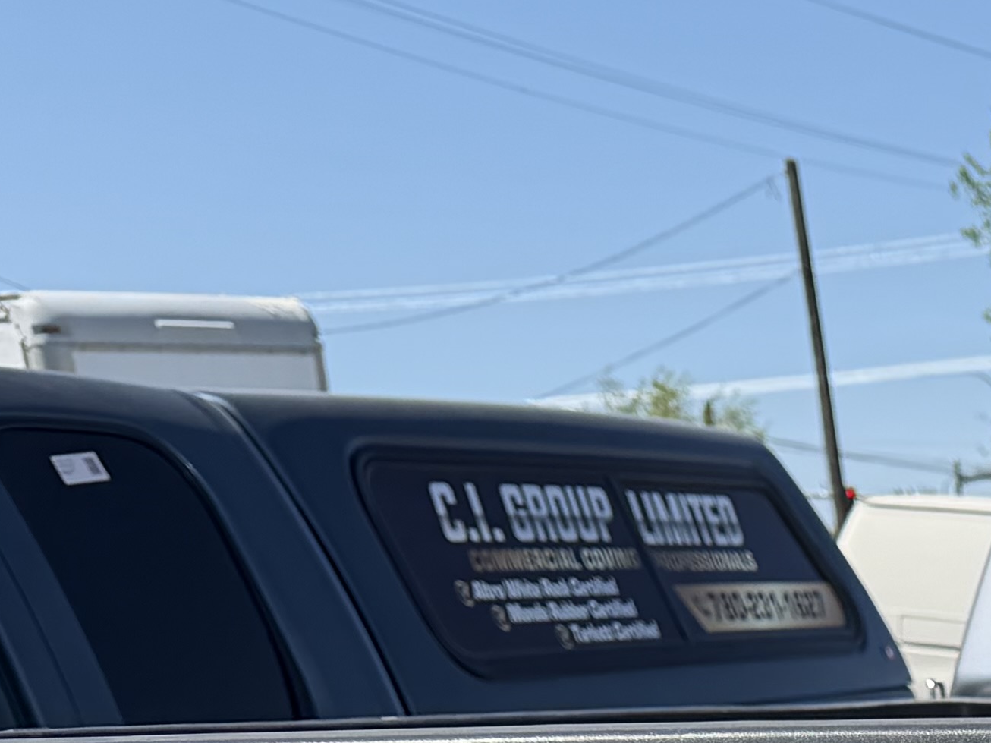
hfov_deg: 16.5
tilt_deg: -16.3
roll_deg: +2.3
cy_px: 1551
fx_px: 3005
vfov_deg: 12.2
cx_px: 1622
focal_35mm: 105
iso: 80
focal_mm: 6.76
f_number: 1.78
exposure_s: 1/3279
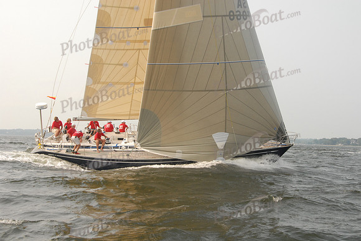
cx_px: 180
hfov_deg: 36.8
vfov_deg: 25.1
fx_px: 542
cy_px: 120
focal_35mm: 54
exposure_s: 1/500
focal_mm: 36
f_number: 8
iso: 400
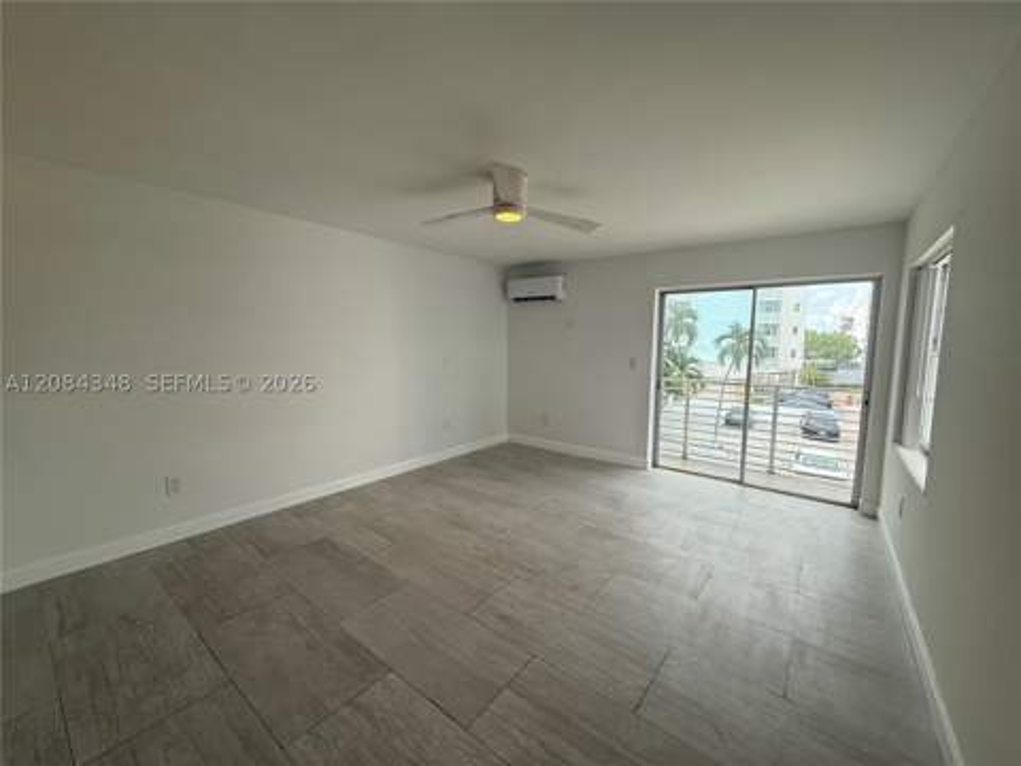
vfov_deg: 85.7
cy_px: 383
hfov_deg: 102.1
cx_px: 510
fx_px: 413
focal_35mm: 14
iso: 64
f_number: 2.2
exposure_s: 1/280
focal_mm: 2.22
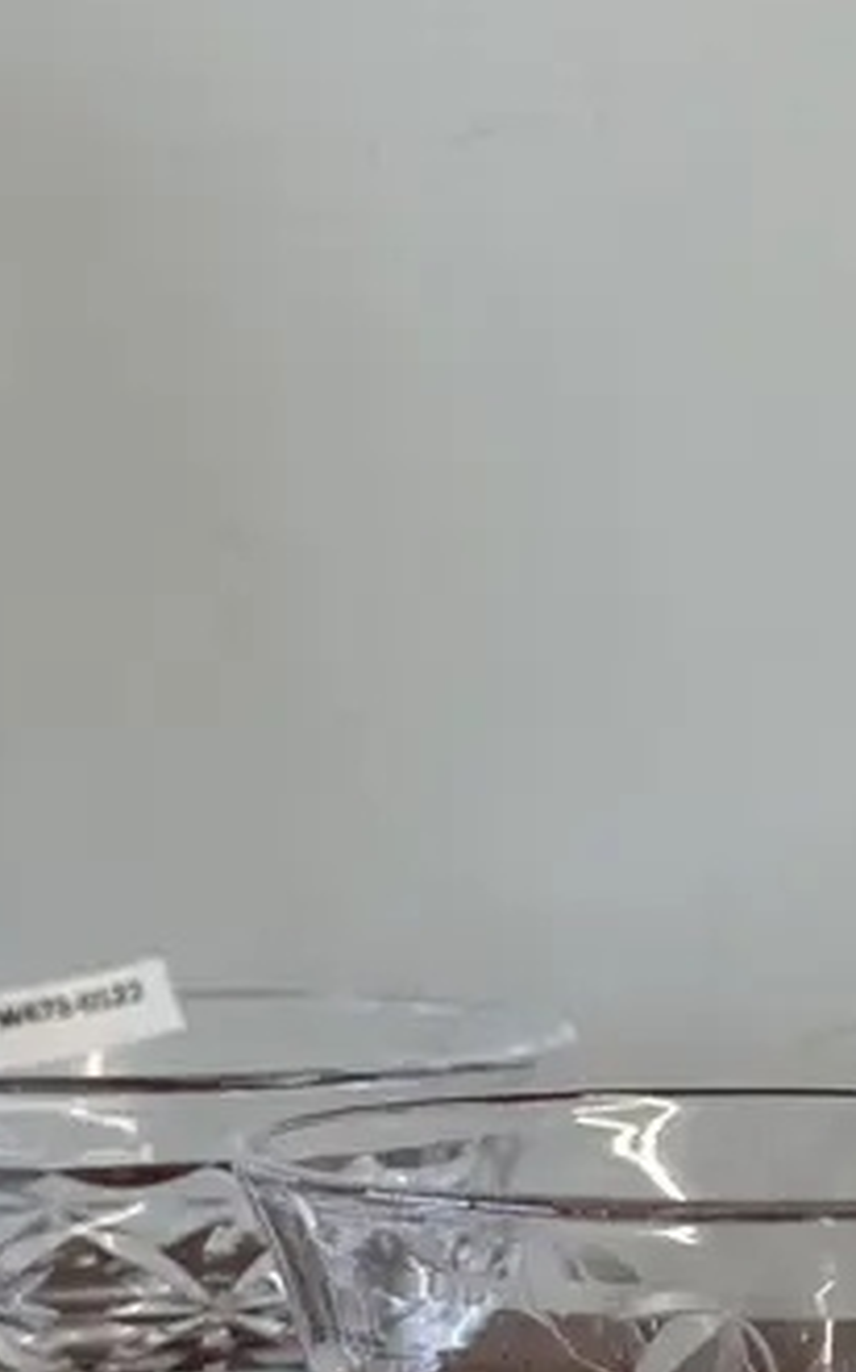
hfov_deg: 16.0
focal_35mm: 79
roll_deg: -1.1
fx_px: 2951
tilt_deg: -6.5
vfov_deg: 25.6
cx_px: 952
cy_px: 1127
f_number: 1.78
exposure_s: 1/103
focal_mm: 6.86
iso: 50
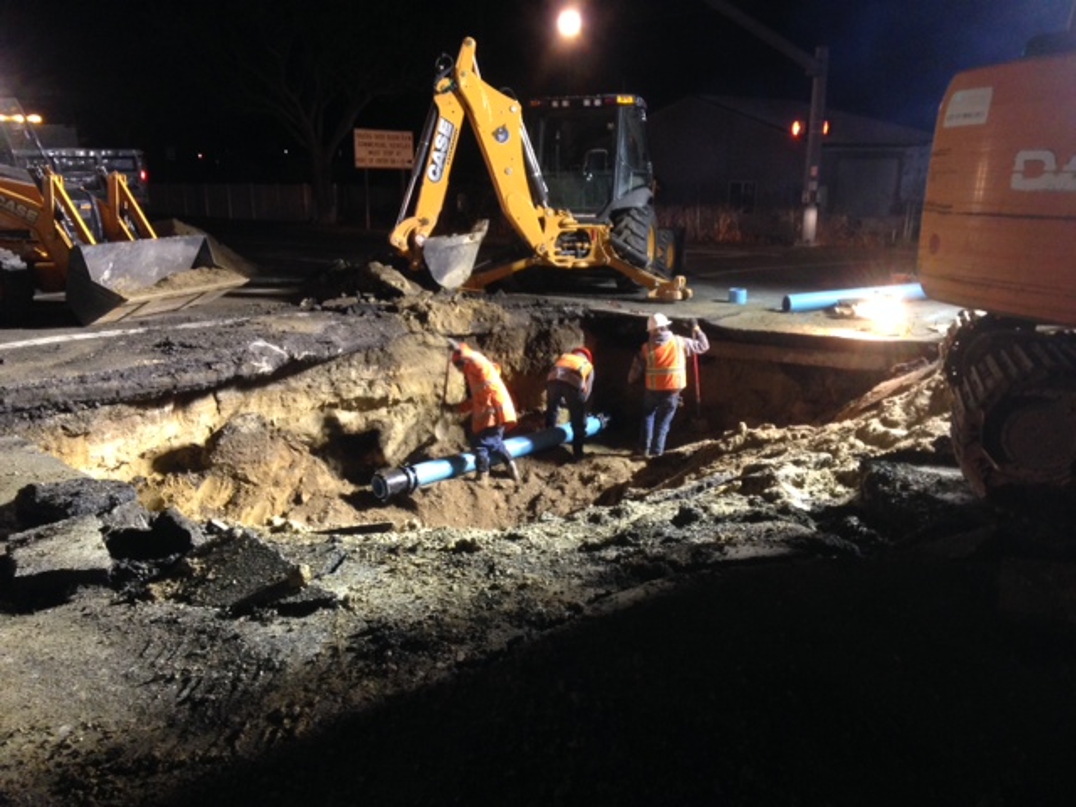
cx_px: 538
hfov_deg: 55.4
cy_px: 404
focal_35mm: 33
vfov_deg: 42.9
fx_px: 1026
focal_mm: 4.12
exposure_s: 1/20
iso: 200
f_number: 2.4
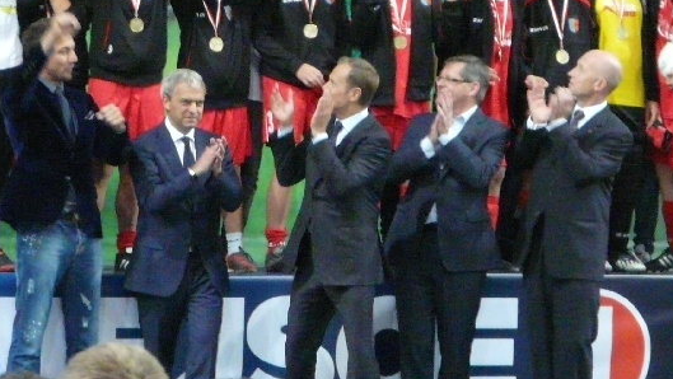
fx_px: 9140
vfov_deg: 2.4
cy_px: 81
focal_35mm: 512
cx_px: 202
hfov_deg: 4.2
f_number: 3.6
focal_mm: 40
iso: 800
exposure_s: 1/50
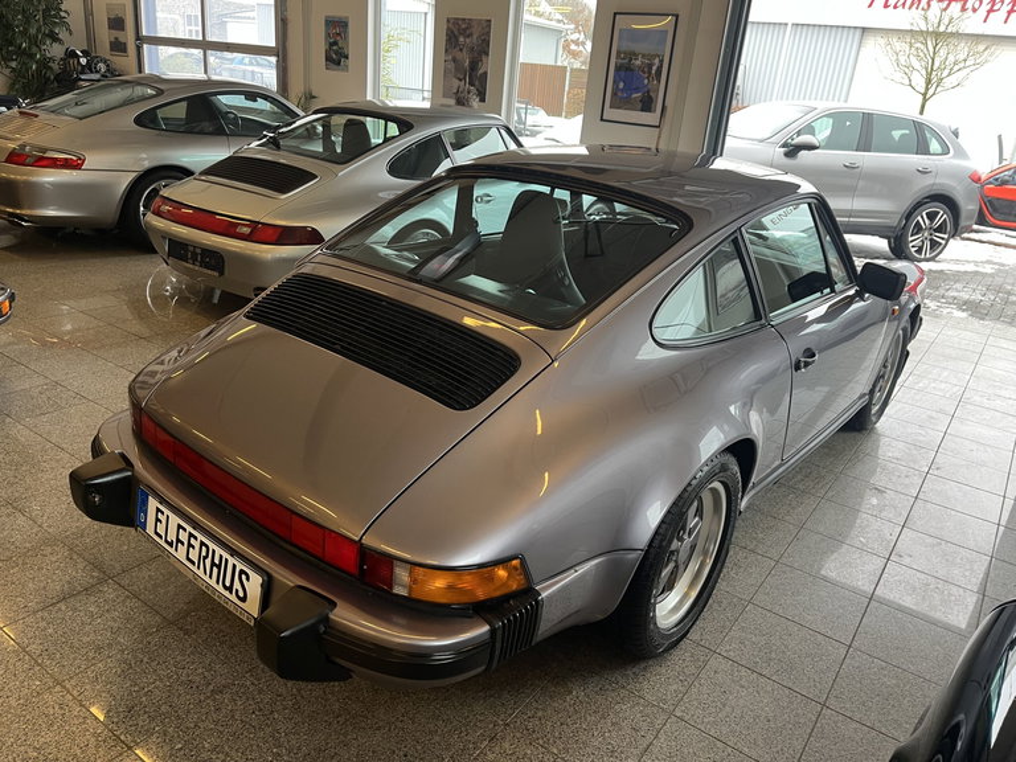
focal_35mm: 26
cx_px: 508
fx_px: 763
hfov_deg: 67.3
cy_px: 381
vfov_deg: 53.1
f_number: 1.6
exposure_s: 1/50
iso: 80
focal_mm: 5.1
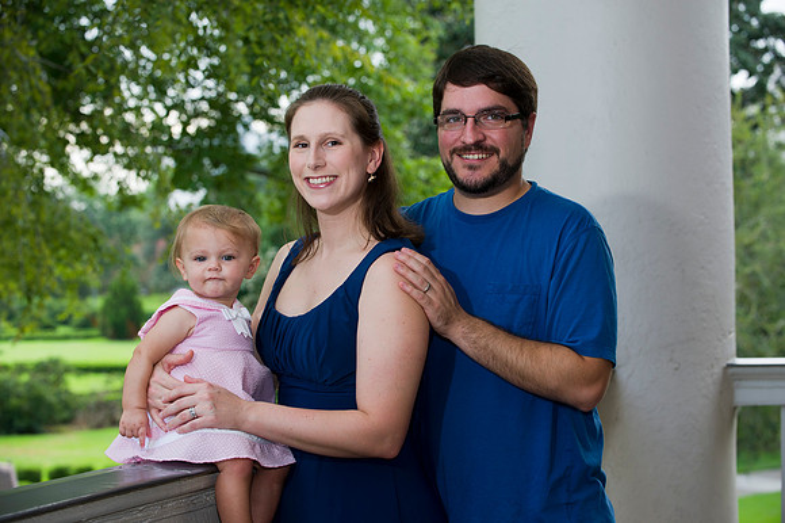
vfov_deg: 15.2
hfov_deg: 22.6
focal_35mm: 90
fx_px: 1961
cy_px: 262
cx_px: 392
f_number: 5
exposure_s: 1/160
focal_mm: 90
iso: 400
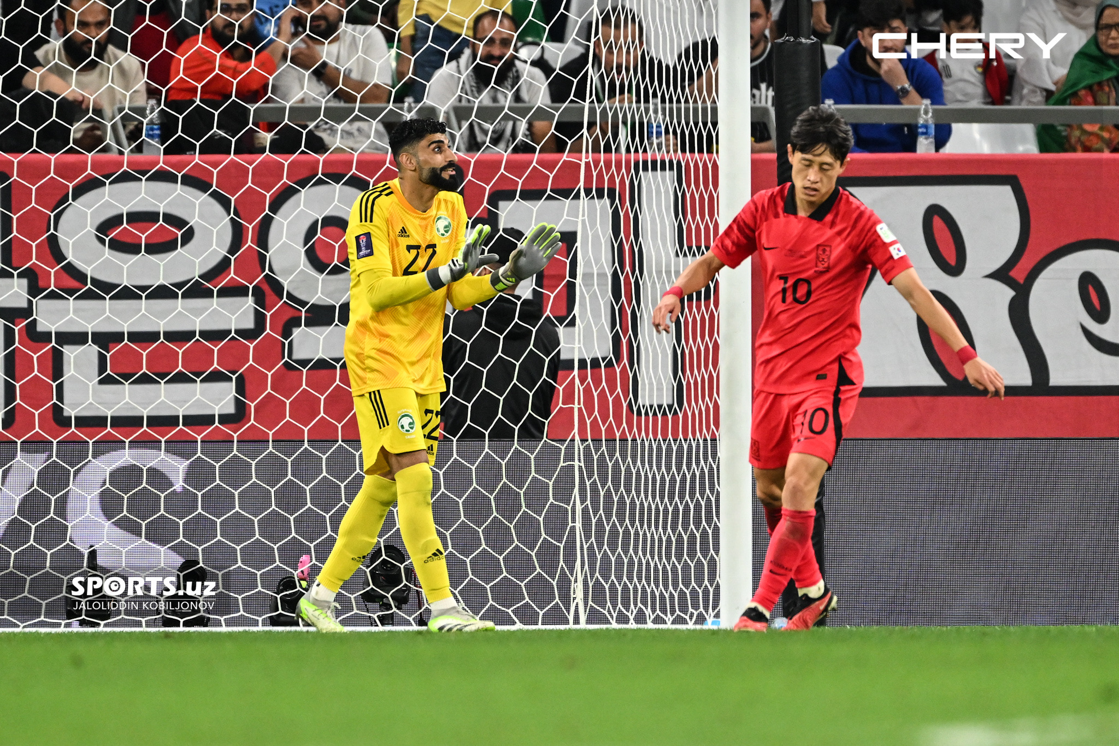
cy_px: 373
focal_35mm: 560
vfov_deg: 2.5
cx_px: 560
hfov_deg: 3.7
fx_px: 17404
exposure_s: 1/1000
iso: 1600
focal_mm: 560
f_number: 4
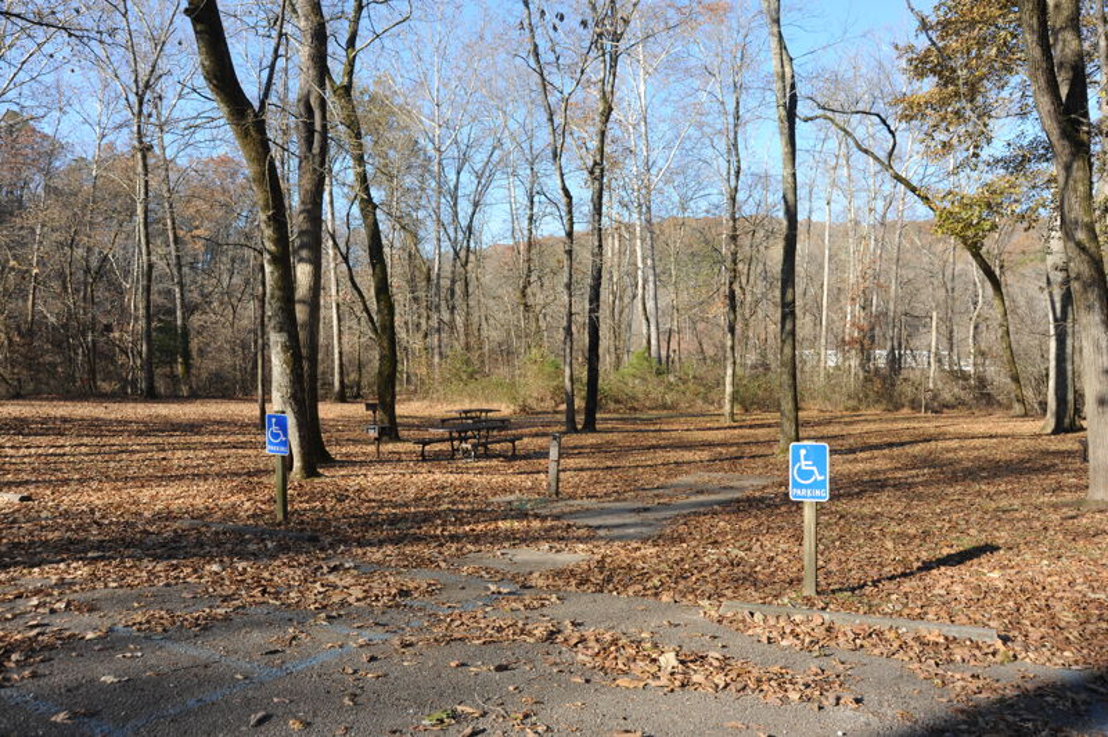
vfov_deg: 41.0
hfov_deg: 58.8
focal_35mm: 32
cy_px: 368
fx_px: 984
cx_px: 554
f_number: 11
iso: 250
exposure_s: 1/125
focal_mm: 32
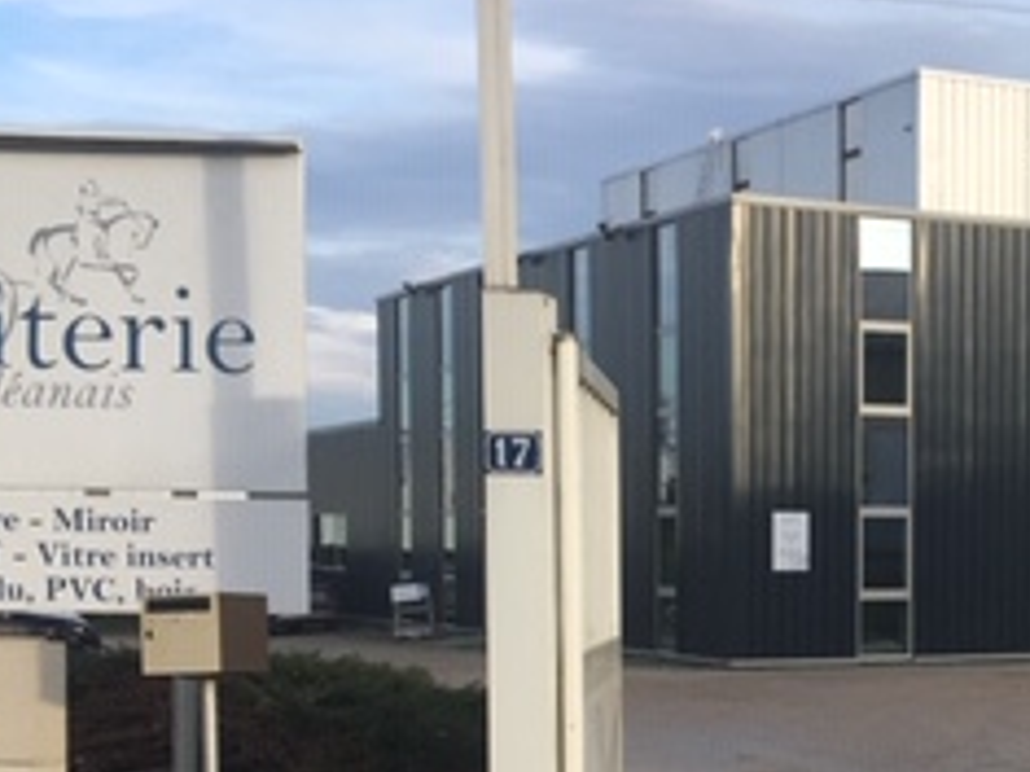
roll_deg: +0.7
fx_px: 2349
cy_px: 706
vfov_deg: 18.3
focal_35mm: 79
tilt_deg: -5.8
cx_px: 1056
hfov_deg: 23.6
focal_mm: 4.15
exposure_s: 1/519
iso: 25
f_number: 2.2
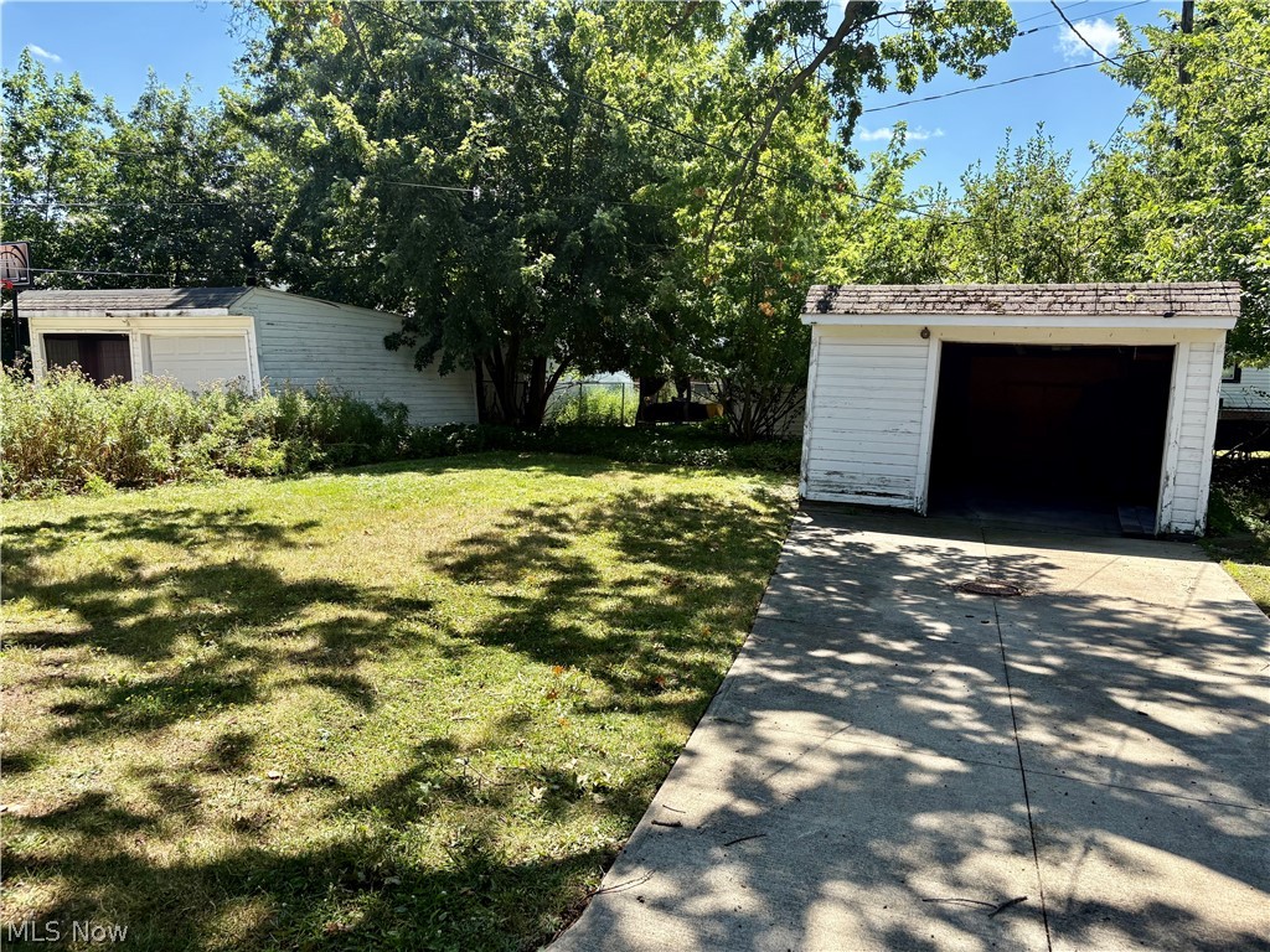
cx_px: 635
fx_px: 954
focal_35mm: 26
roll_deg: -0.9
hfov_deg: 67.3
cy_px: 476
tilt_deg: -5.2
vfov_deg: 53.1
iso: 64
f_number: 1.6
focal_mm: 5.96
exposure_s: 1/1420
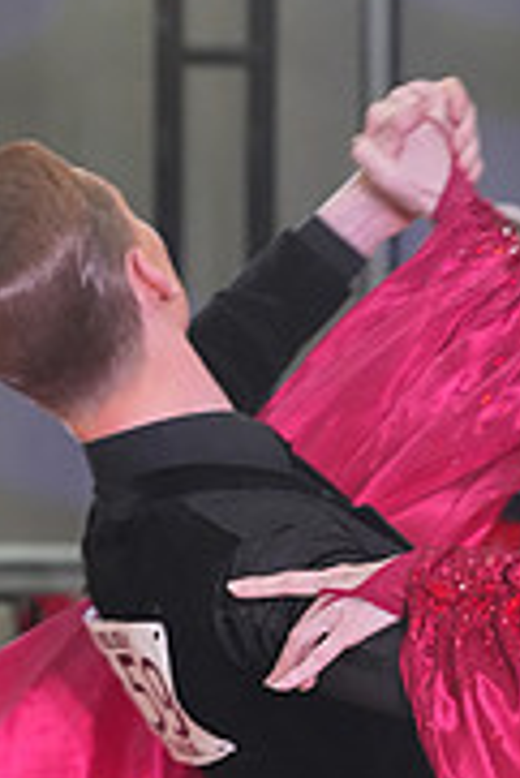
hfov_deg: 3.4
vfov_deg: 5.0
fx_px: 8866
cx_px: 518
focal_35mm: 410
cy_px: 1122
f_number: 7.1
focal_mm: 128
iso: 4000
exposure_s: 1/200
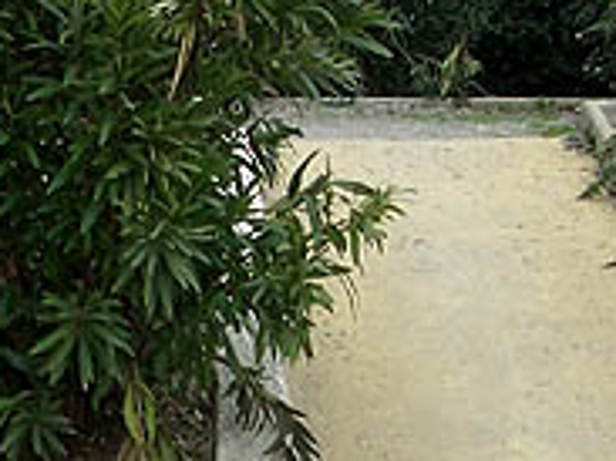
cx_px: 57
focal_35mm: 134
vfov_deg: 11.0
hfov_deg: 14.6
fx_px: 2383
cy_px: 379
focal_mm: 5.8
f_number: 2.6
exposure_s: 1/320
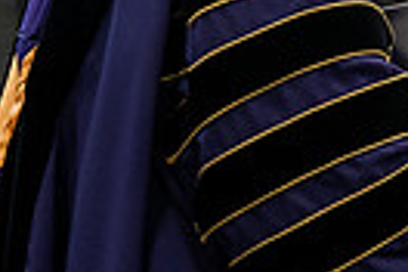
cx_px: 359
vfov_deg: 3.6
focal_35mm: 377
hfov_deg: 5.5
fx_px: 4272
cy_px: 2
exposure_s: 1/200
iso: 4000
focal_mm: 86
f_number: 4.5
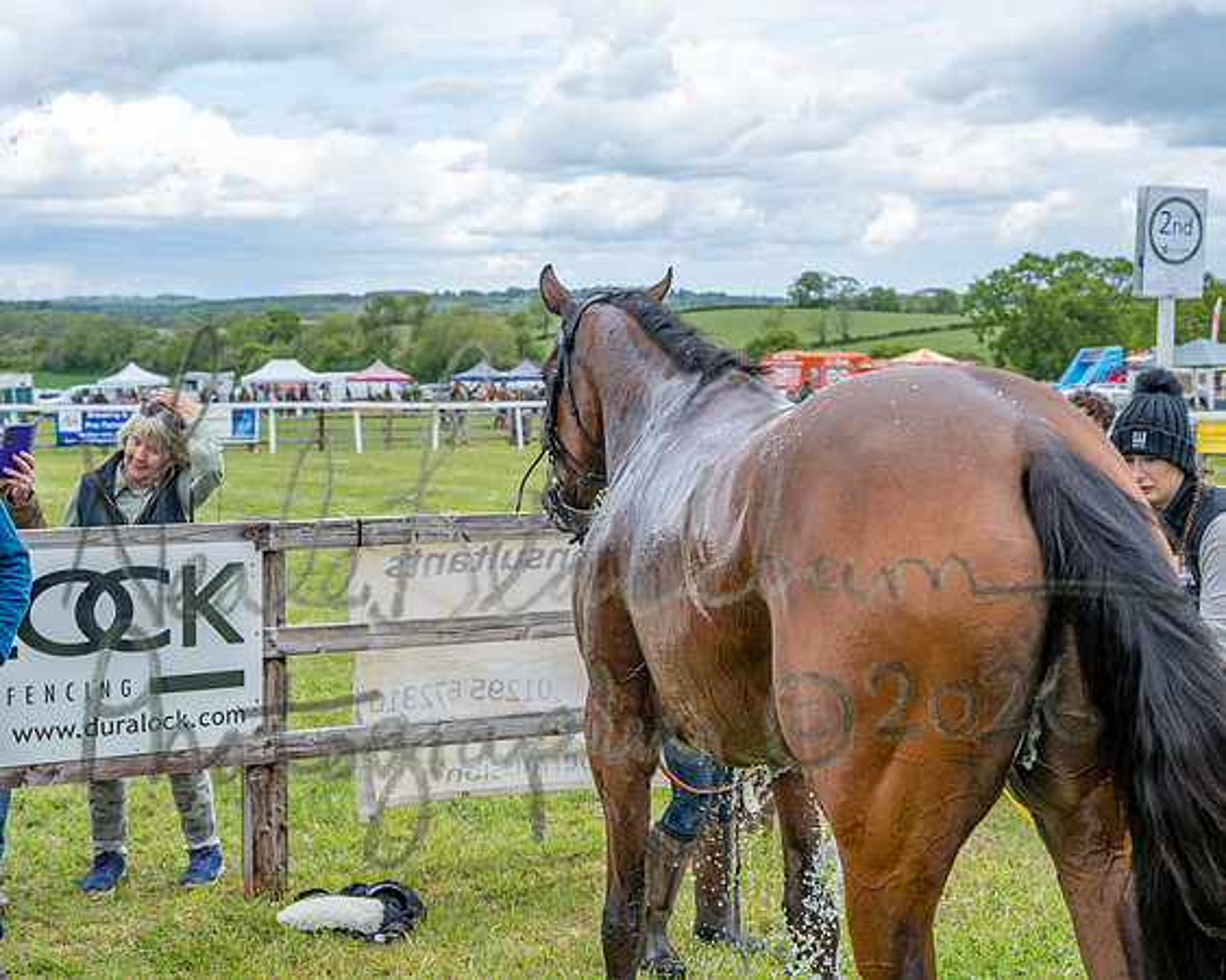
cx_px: 613
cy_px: 490
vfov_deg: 29.2
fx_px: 1879
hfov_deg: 36.1
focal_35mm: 52
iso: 200
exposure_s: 1/500
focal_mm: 46
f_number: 5
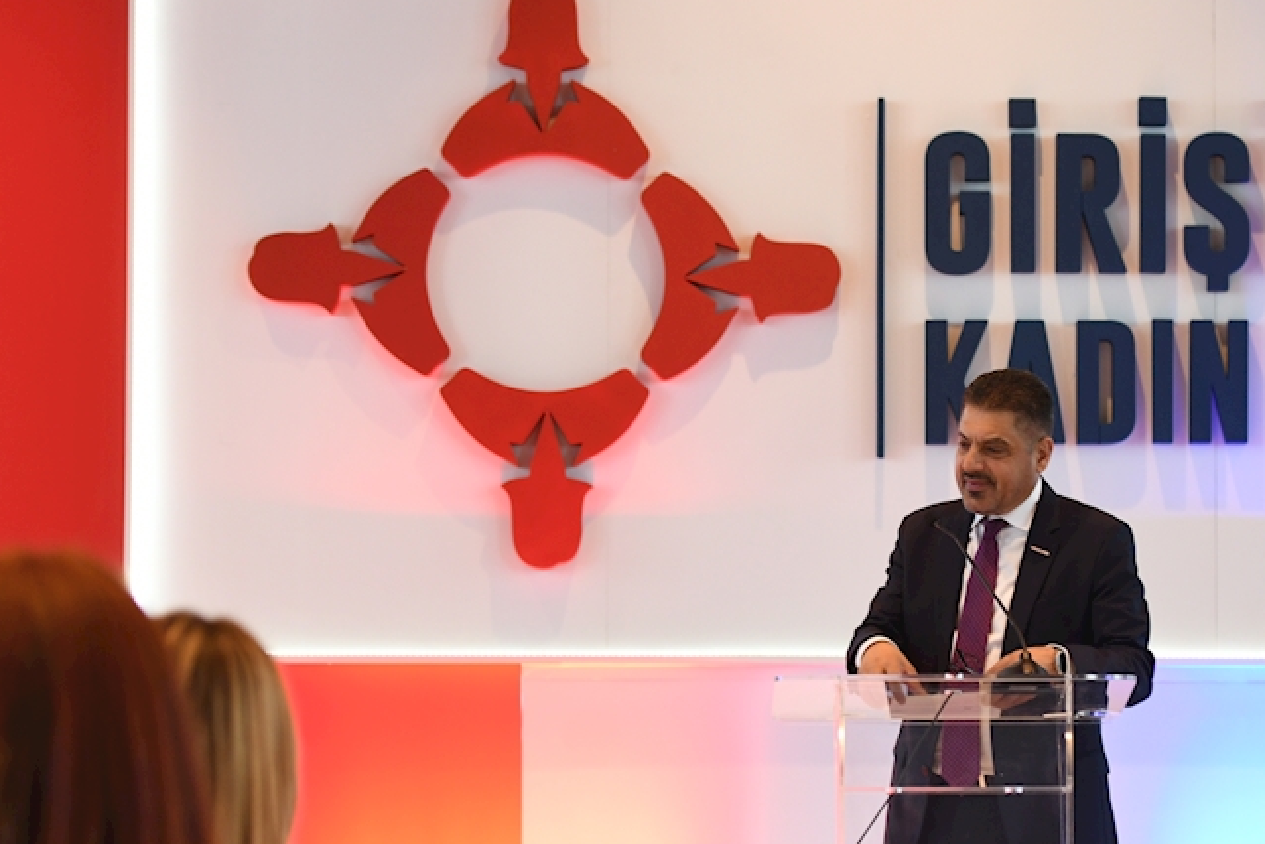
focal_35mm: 159
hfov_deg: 12.9
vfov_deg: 8.6
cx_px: 916
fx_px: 5587
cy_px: 550
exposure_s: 1/200
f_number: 3.2
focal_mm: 85
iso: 800
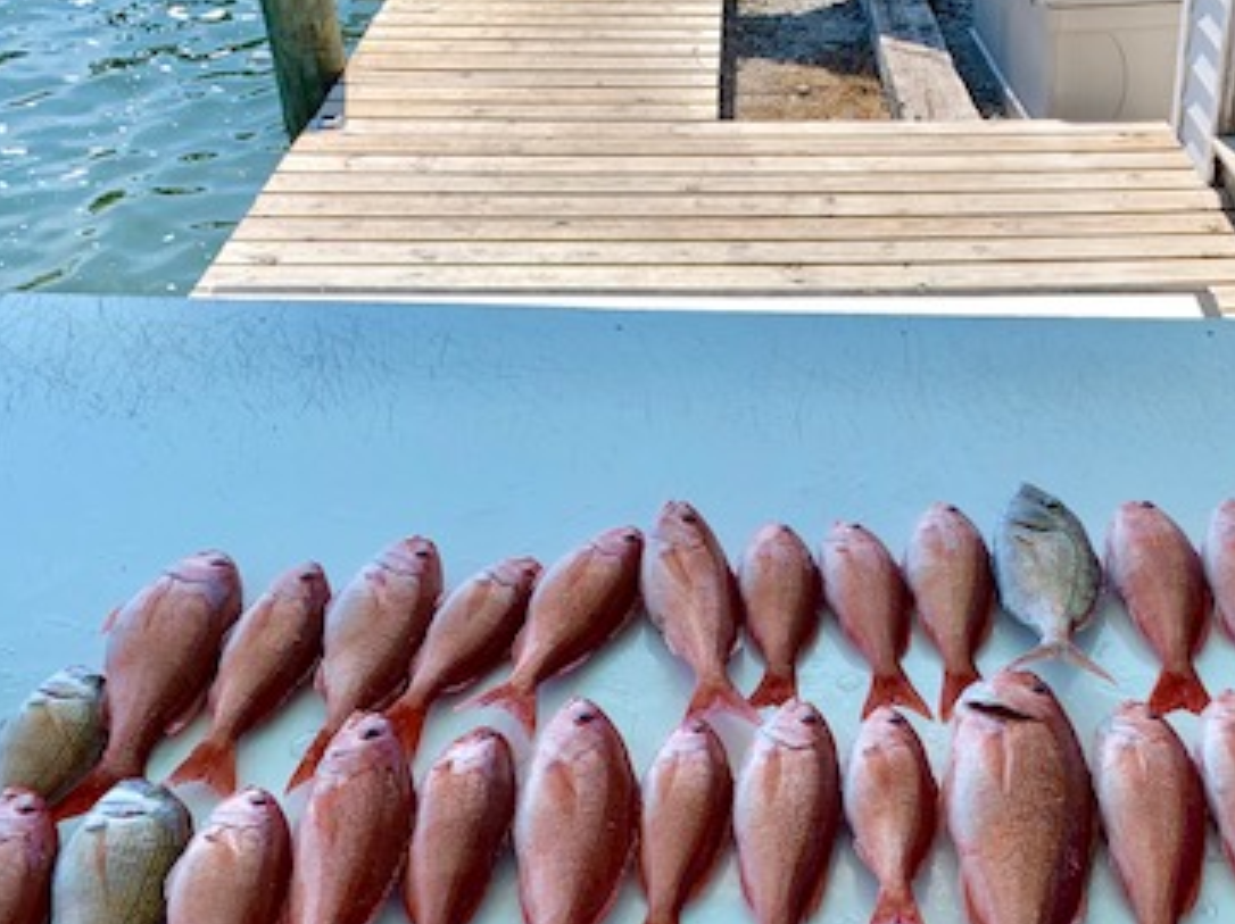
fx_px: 1640
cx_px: 890
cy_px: 610
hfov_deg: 40.4
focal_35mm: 46
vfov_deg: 31.3
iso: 25
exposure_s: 1/1779
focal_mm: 4.25
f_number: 1.8
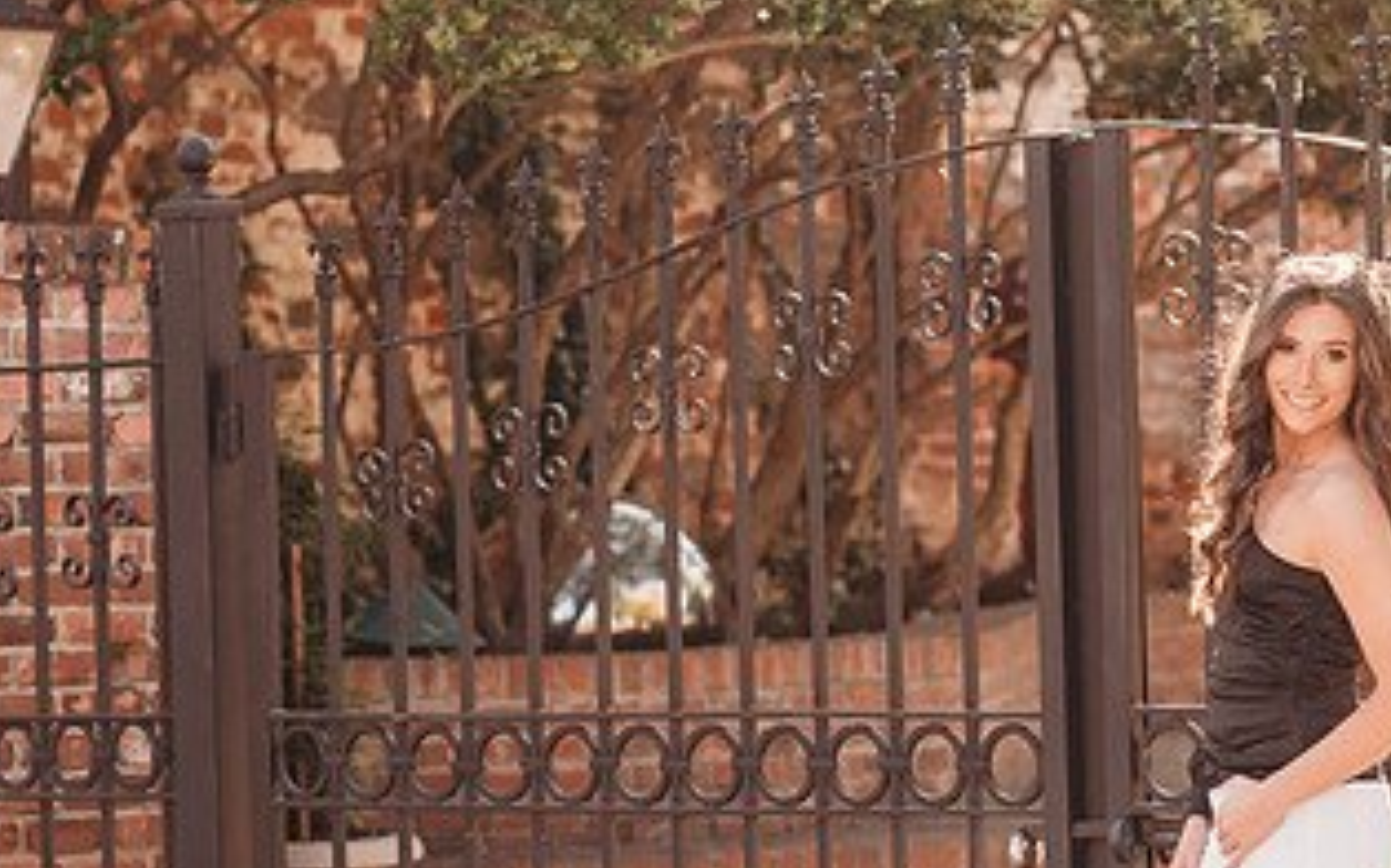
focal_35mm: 160
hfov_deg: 13.1
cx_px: 868
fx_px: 6063
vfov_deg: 8.2
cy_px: 480
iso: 100
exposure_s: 1/400
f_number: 2.5
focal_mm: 85
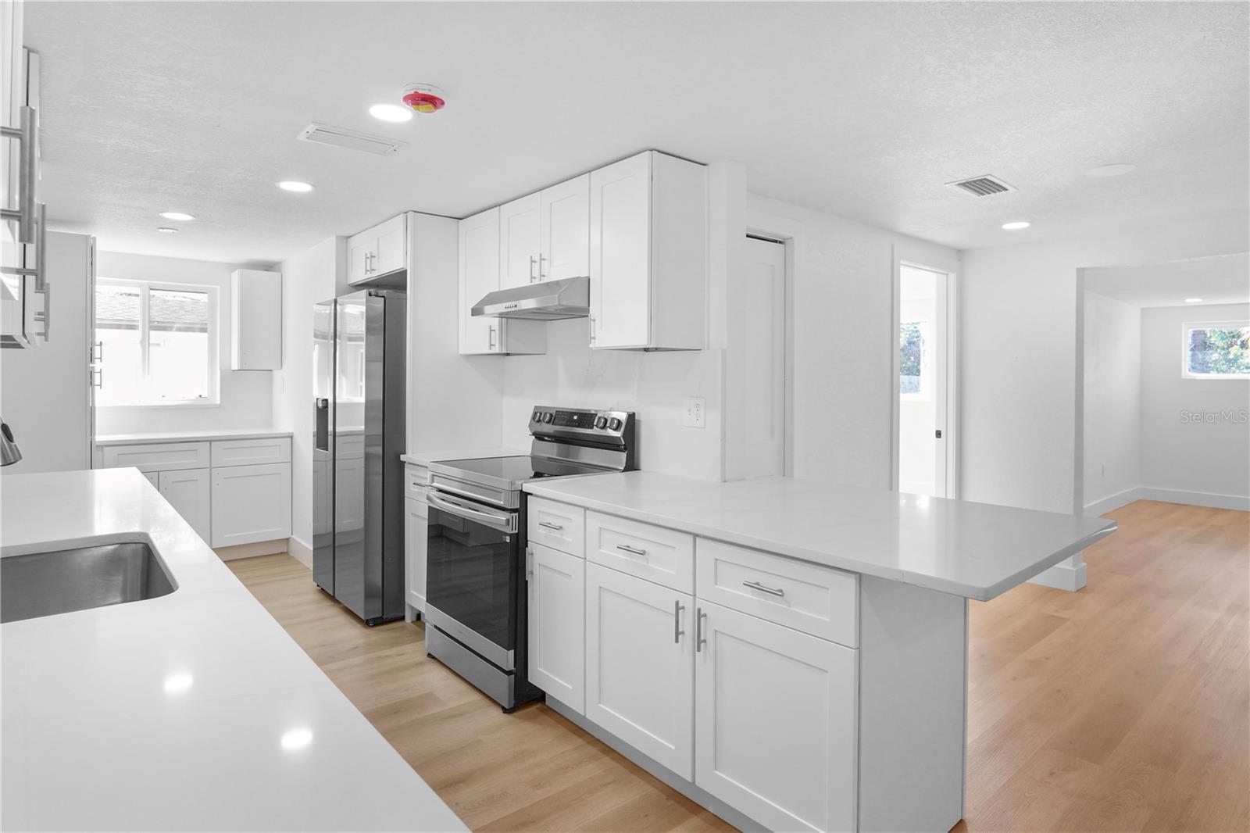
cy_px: 416
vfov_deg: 67.4
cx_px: 625
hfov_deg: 90.0
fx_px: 625
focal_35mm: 18
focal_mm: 12
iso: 500
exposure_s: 1/80
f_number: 6.3
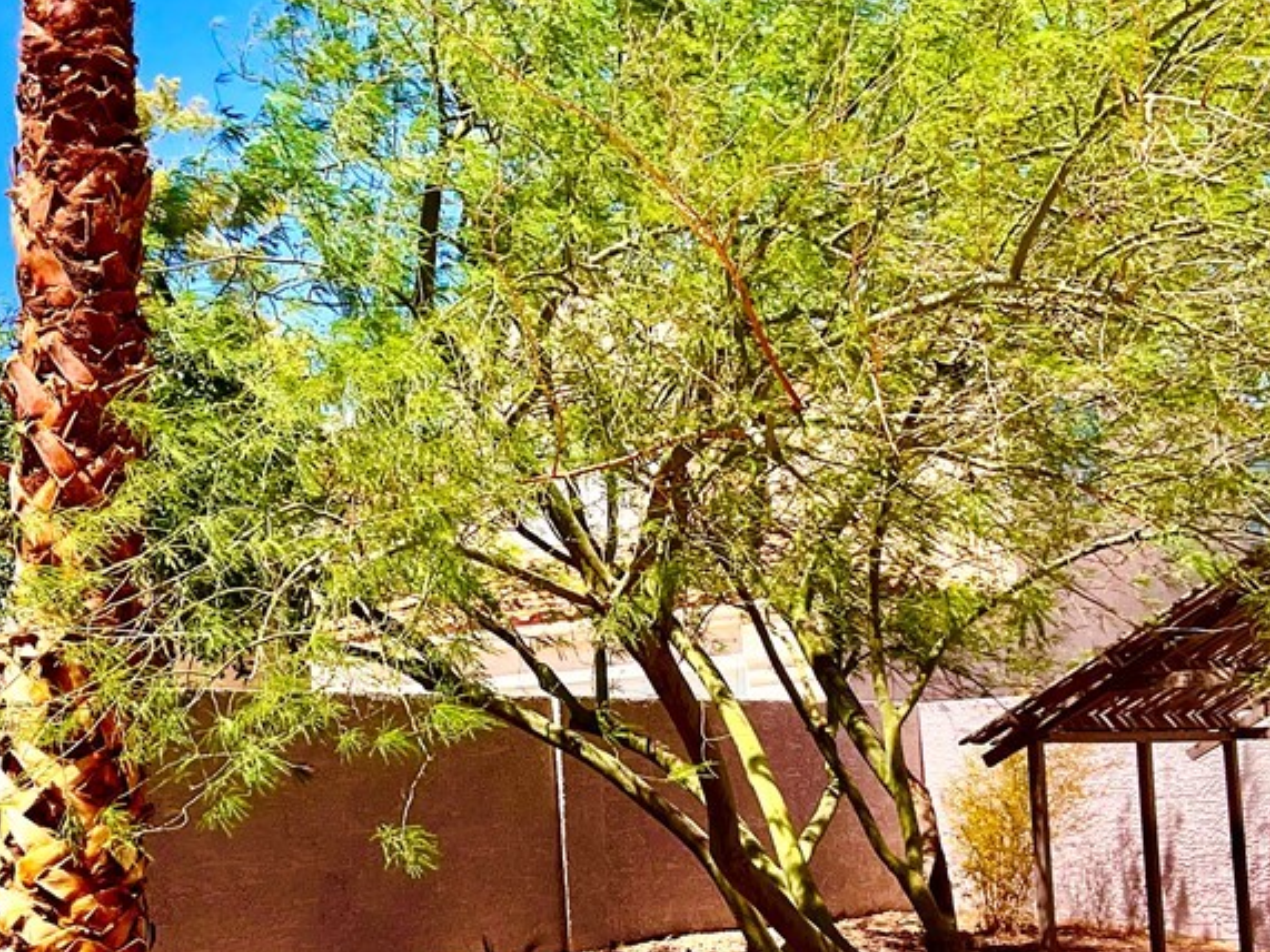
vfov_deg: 27.7
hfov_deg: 36.7
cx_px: 503
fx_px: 1907
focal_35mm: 52
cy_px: 692
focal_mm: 3
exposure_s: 1/1534
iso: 16
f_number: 1.8
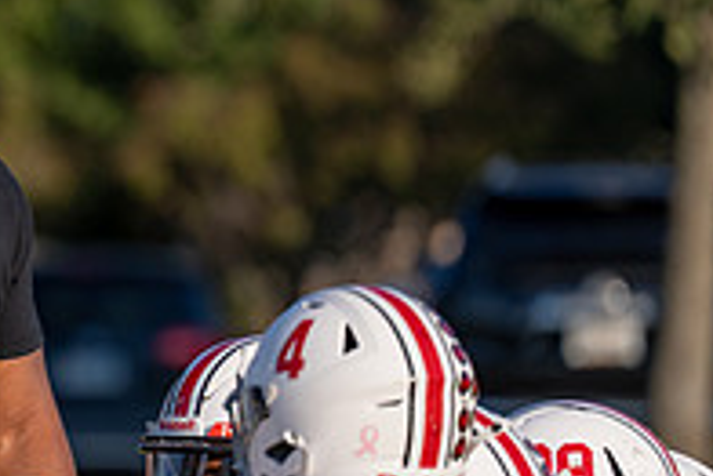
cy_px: 222
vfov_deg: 2.2
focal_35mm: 625
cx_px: -215
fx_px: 12387
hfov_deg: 3.3
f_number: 3.2
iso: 100
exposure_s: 1/2000
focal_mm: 197
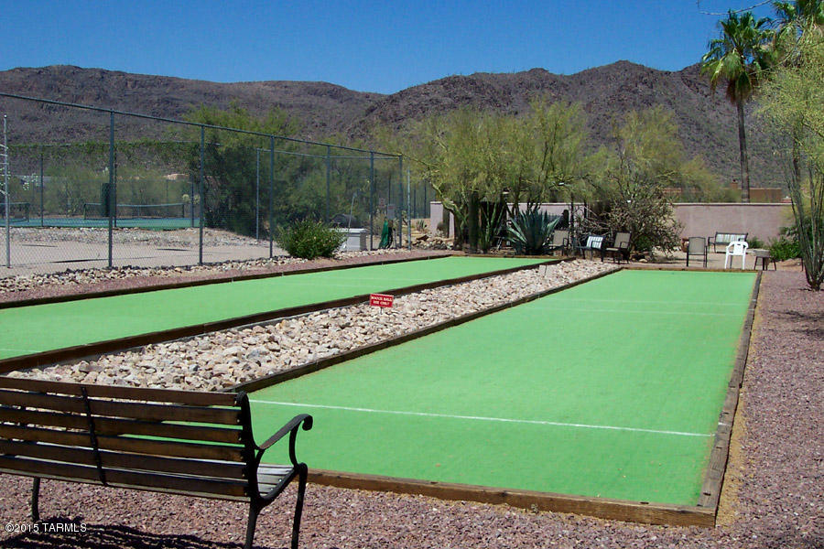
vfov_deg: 35.1
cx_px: 412
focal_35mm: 38
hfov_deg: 50.7
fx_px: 870
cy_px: 274
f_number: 4.8
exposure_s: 1/1000
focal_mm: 8
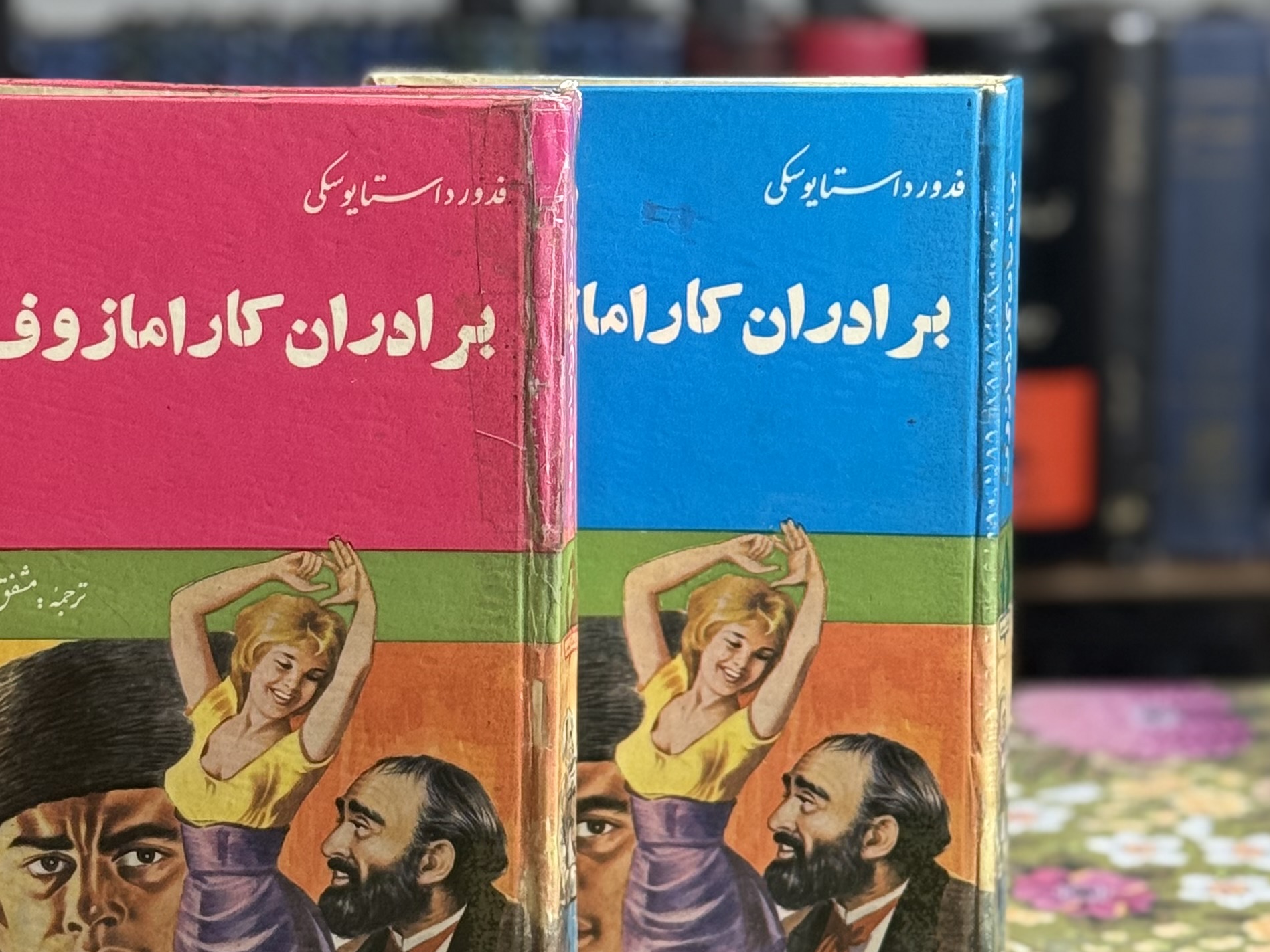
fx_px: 3742
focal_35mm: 102
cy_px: 249
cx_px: 594
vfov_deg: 14.5
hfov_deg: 19.3
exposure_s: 1/50
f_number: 1.78
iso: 80
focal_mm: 6.76
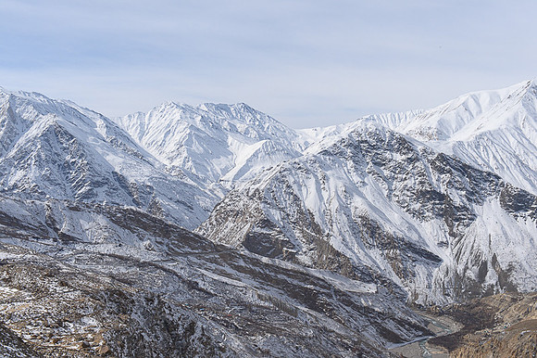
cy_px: 179
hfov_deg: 43.6
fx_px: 671
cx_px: 268
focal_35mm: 45
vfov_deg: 29.8
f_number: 14
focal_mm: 45
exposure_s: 1/1250
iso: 400
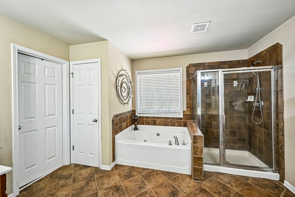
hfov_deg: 104.3
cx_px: 148
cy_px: 98
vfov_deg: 81.2
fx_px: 115
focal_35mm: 14
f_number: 8
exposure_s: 1/15
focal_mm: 14
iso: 500
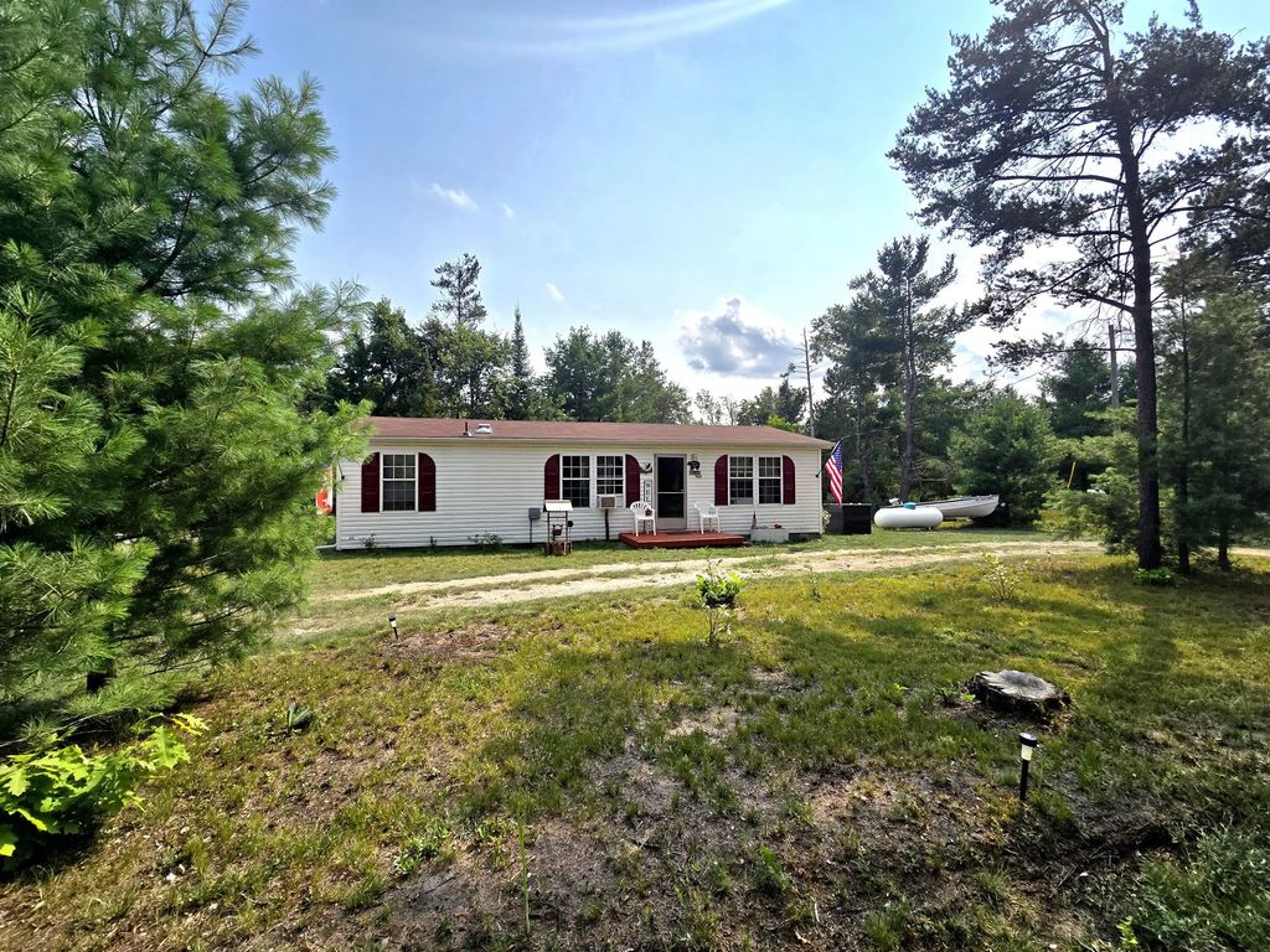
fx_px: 477
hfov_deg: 106.2
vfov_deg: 89.9
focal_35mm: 13
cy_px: 476
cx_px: 635
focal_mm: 2.2
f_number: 2.2
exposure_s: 1/5000
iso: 50
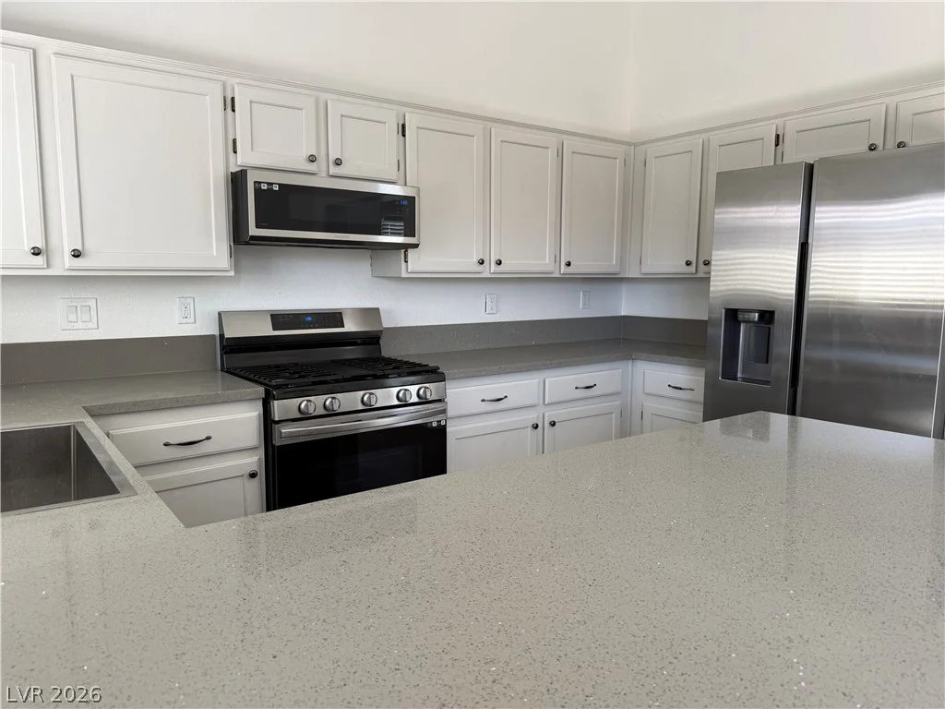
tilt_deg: -6.5
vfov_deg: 56.8
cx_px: 472
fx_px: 655
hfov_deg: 71.6
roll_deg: -0.6
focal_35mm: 24
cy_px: 354
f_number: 1.78
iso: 64
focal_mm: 6.76
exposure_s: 1/121
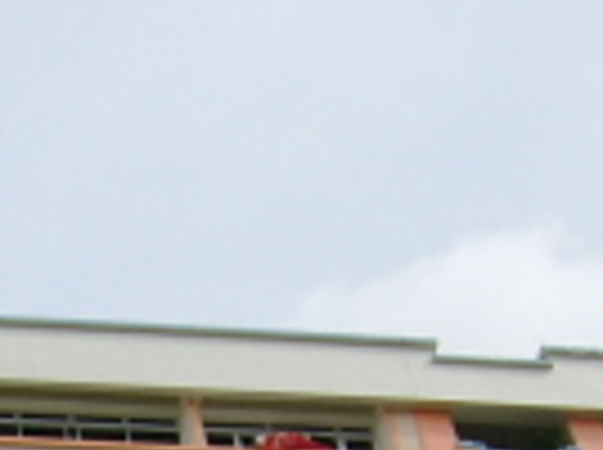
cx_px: -45
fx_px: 2504
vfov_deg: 9.8
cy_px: 796
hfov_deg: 13.5
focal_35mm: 144
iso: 50
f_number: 5.8
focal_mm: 5.95
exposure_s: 1/648
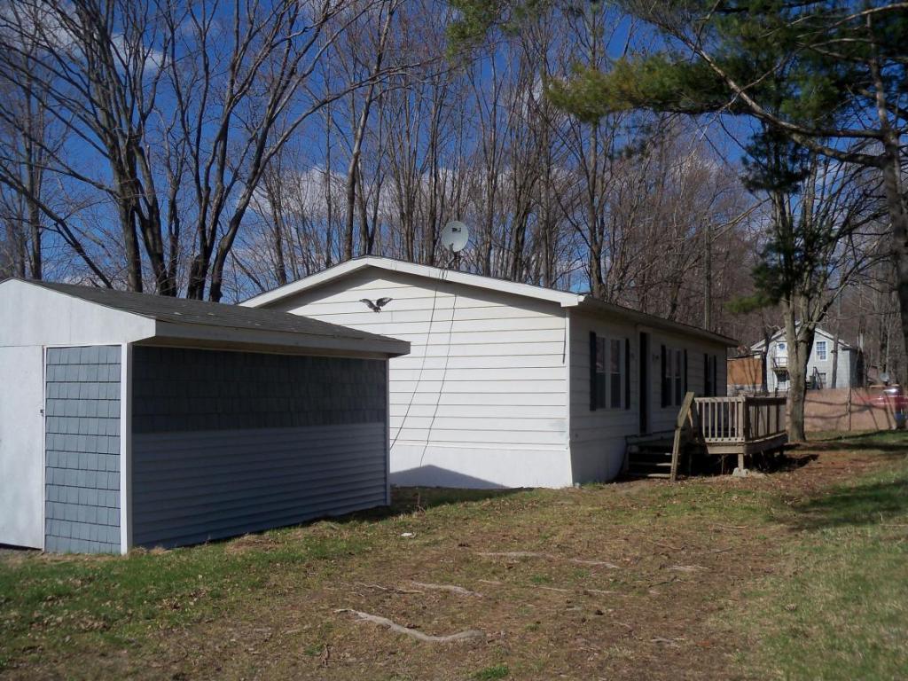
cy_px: 340
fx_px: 918
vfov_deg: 40.7
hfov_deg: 52.6
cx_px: 454
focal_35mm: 35
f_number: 3.5
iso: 80
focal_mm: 6.2
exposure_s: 1/1250
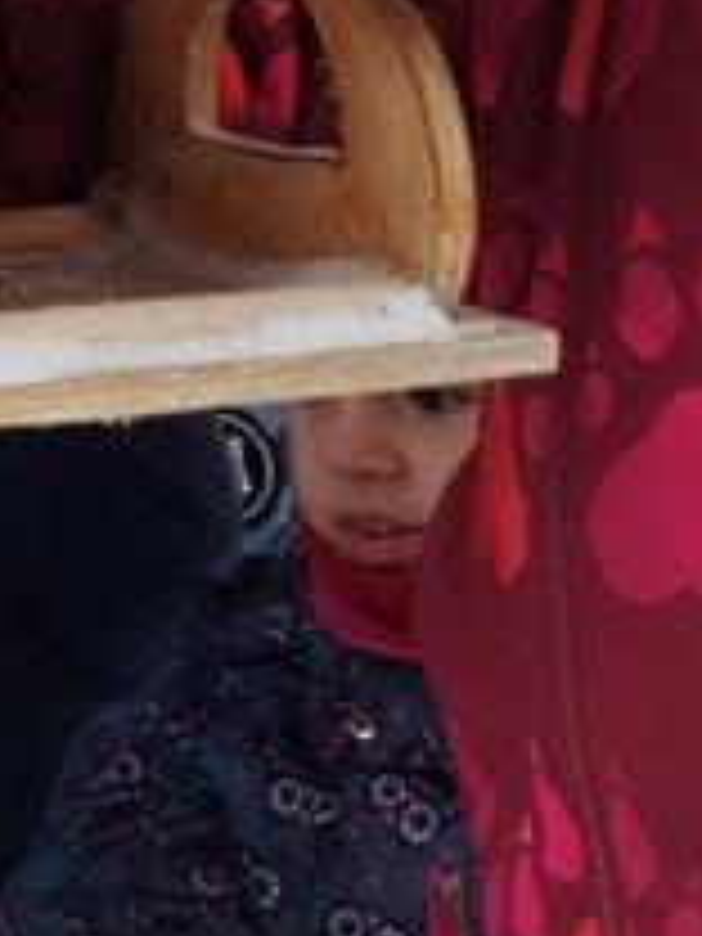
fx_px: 5922
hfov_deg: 6.8
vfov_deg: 9.0
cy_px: 54
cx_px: 261
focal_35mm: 219
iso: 100
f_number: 1.8
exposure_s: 1/162
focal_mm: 4.75
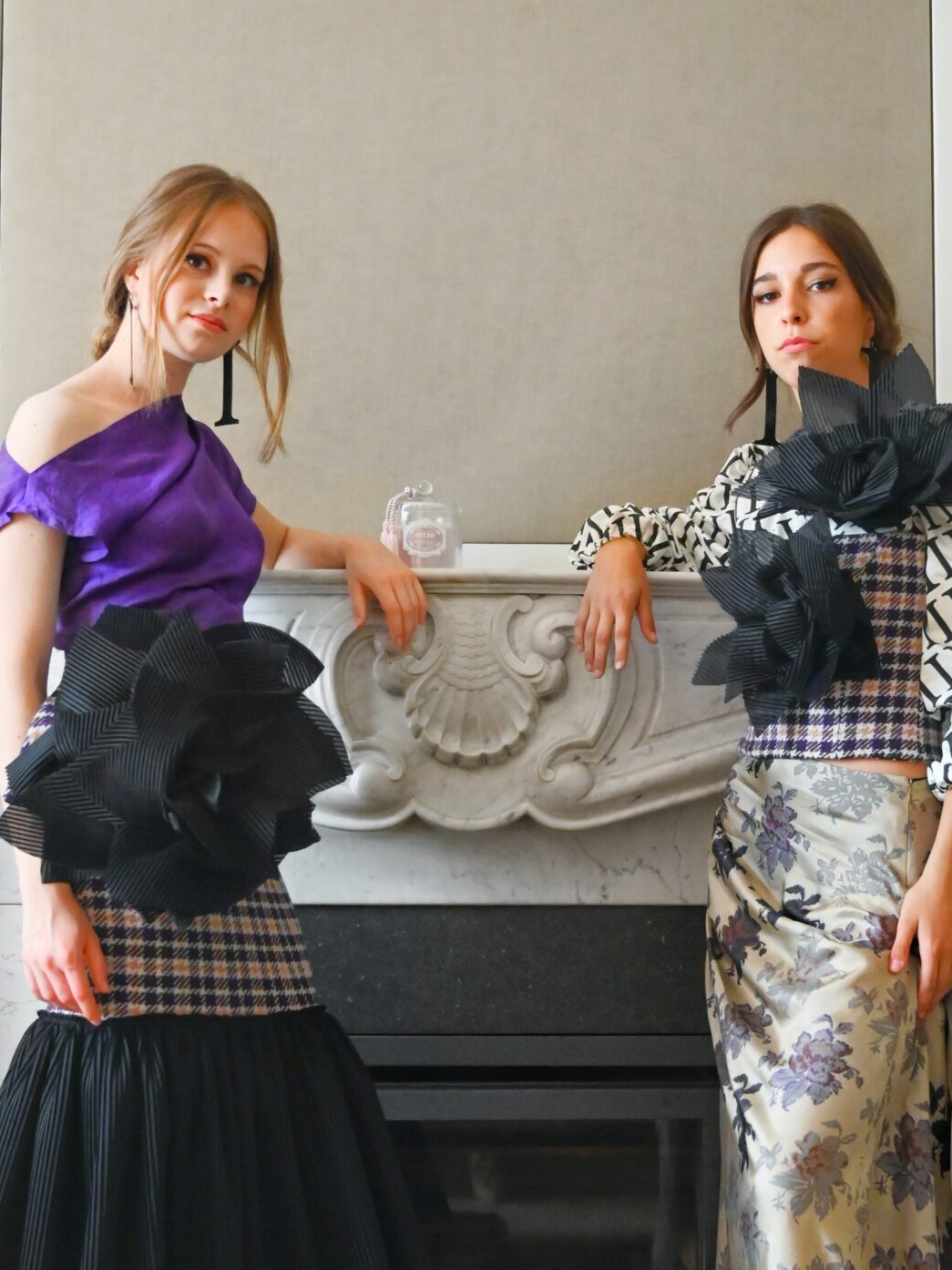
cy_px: 712
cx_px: 522
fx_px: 2233
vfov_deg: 31.7
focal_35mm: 61
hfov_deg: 24.1
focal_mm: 34.5
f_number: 4
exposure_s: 1/200
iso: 5000
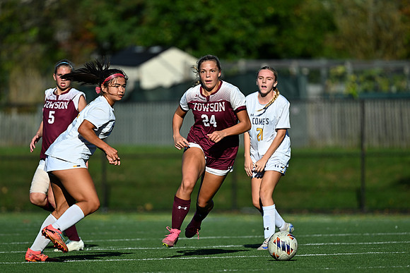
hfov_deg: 4.1
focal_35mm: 500
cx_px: 205
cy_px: 136
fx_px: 5696
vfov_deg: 2.8
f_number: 5.6
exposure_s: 1/2000
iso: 280
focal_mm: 500
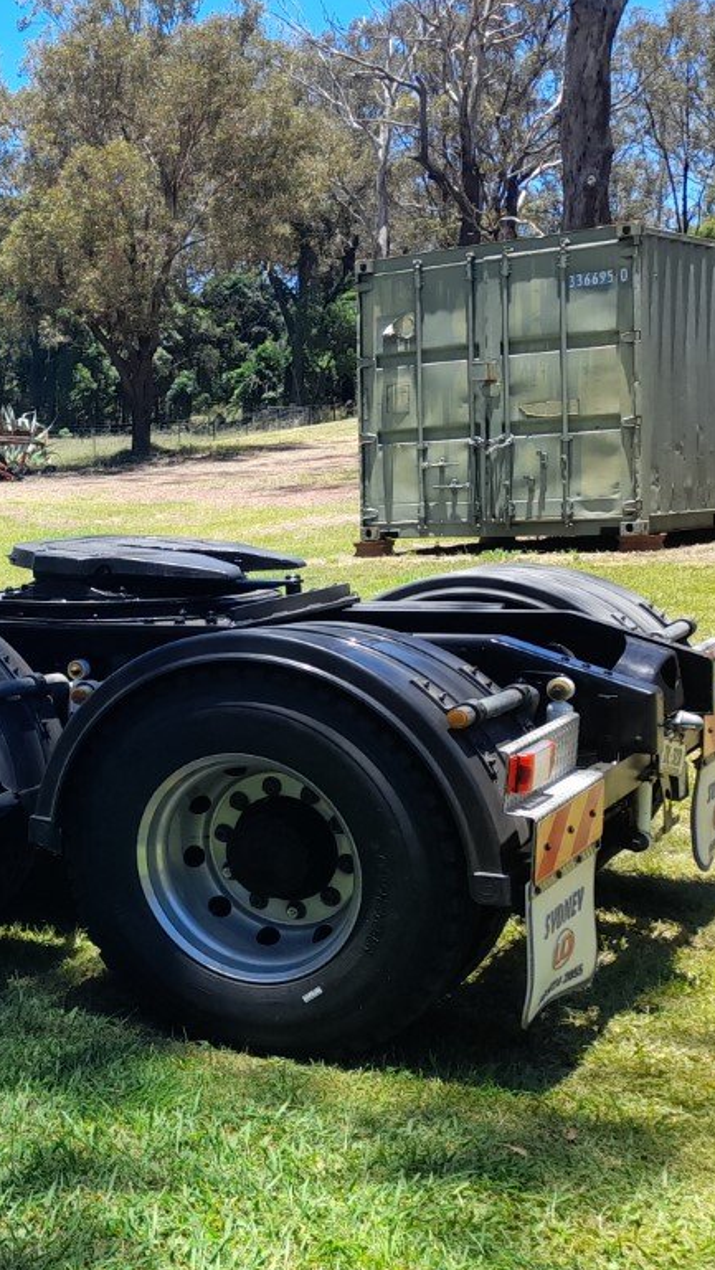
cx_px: -294
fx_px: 1718
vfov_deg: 40.6
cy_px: 619
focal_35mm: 51
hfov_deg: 20.7
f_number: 2
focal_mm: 4.6
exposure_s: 1/305
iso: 20
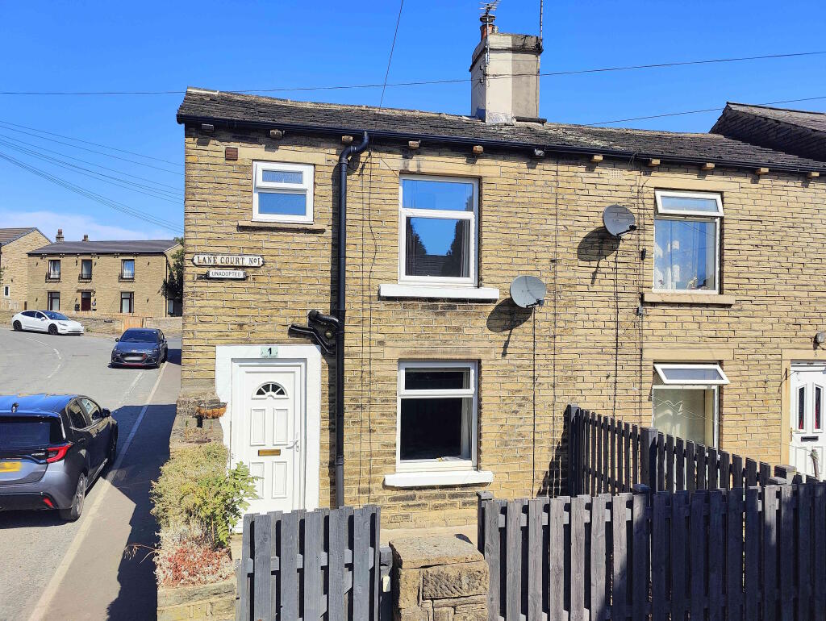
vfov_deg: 59.0
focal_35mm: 23
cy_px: 310
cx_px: 413
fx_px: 549
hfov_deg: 73.9
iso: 50
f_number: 1.8
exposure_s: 1/3758
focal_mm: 6.06
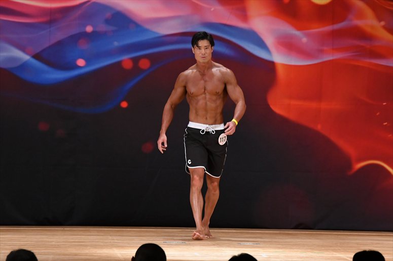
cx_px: 196
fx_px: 2782
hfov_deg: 8.1
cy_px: 130
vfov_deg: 5.4
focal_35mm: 255
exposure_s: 1/400
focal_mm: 170
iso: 3200
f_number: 5.6
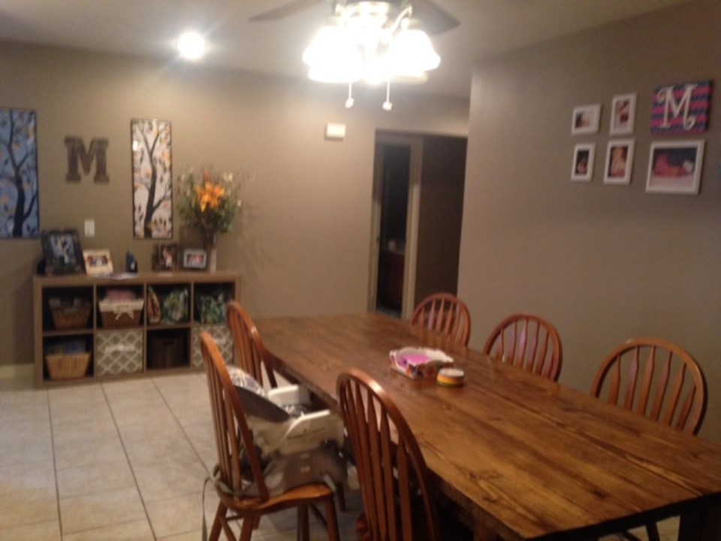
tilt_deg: -7.5
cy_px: 270
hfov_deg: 55.4
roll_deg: -1.7
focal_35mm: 33
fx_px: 687
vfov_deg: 42.9
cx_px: 360
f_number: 2.4
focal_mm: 4.12
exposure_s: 1/20
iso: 200
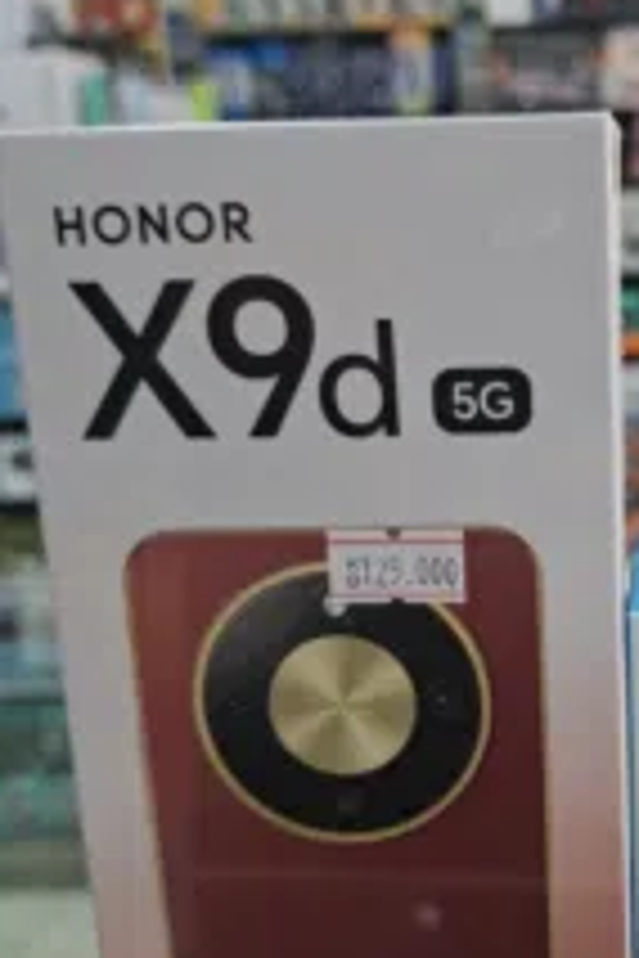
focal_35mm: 45
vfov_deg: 43.6
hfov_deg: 28.5
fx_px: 1198
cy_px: 517
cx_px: 598
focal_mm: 5.54
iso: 50
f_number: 1.8
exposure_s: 1/248
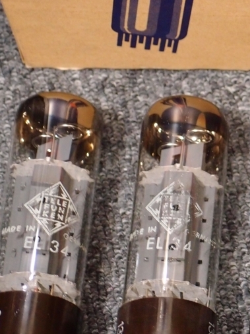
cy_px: 232
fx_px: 1638
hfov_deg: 8.6
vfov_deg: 11.6
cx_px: 296
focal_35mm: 170
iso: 400
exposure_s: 1/15
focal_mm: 18.15
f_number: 2.4
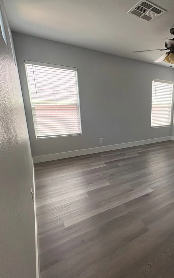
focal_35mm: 20
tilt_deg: -13.9
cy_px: 140
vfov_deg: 85.1
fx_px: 152
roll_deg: -1.6
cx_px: 147
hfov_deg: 54.2
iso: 200
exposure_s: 1/120
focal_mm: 2.22
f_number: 2.2
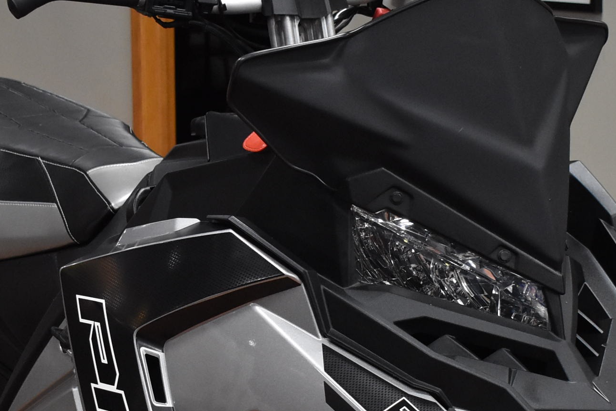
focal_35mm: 104
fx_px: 1780
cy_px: 383
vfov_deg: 13.1
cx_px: 282
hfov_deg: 19.6
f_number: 4.2
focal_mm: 30
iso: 2200
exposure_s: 1/125
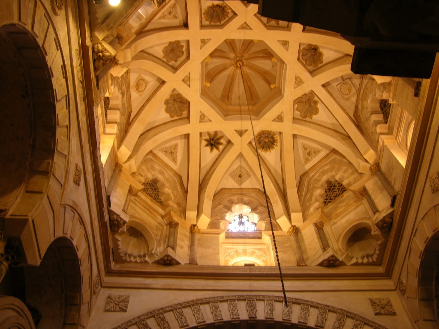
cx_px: 220
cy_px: 164
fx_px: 444
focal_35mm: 35
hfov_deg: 52.6
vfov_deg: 40.7
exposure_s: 1/3.2
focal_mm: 8.9
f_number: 2.8
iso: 50
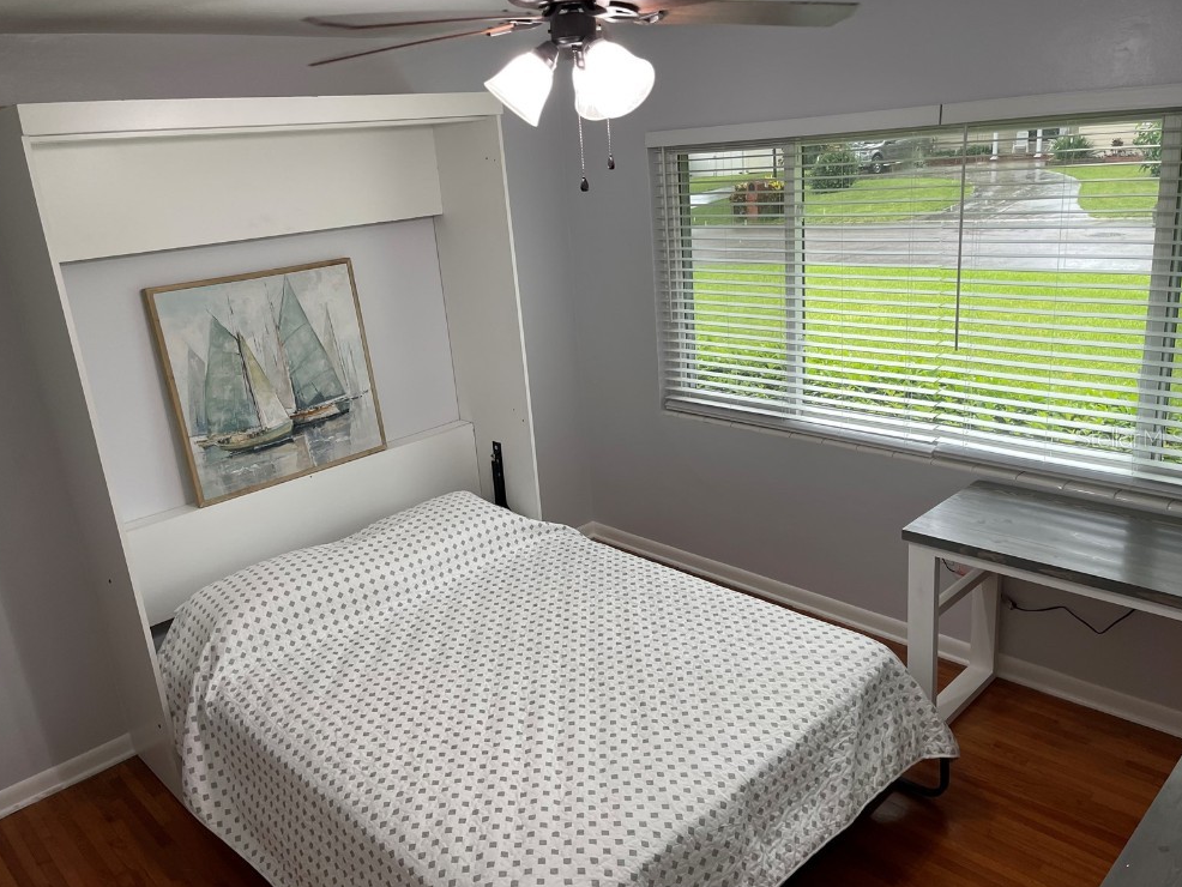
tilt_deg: -17.0
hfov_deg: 65.3
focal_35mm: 27
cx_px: 577
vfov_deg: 51.4
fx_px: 922
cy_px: 438
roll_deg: +4.6
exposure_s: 1/120
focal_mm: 5.1
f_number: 1.6
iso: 125
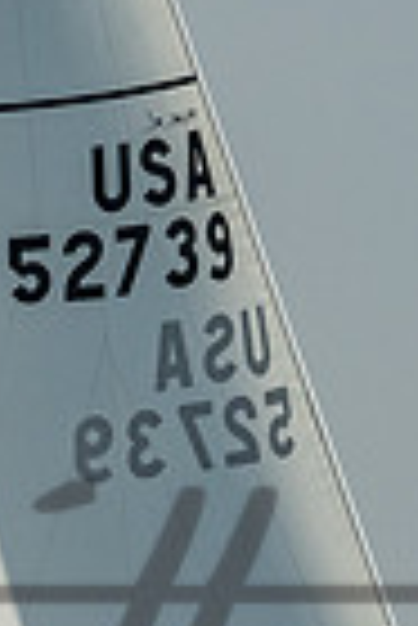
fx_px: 23400
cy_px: 880
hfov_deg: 1.0
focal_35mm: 1347
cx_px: -78
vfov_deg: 1.5
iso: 320
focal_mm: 200
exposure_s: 1/1250
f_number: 6.3
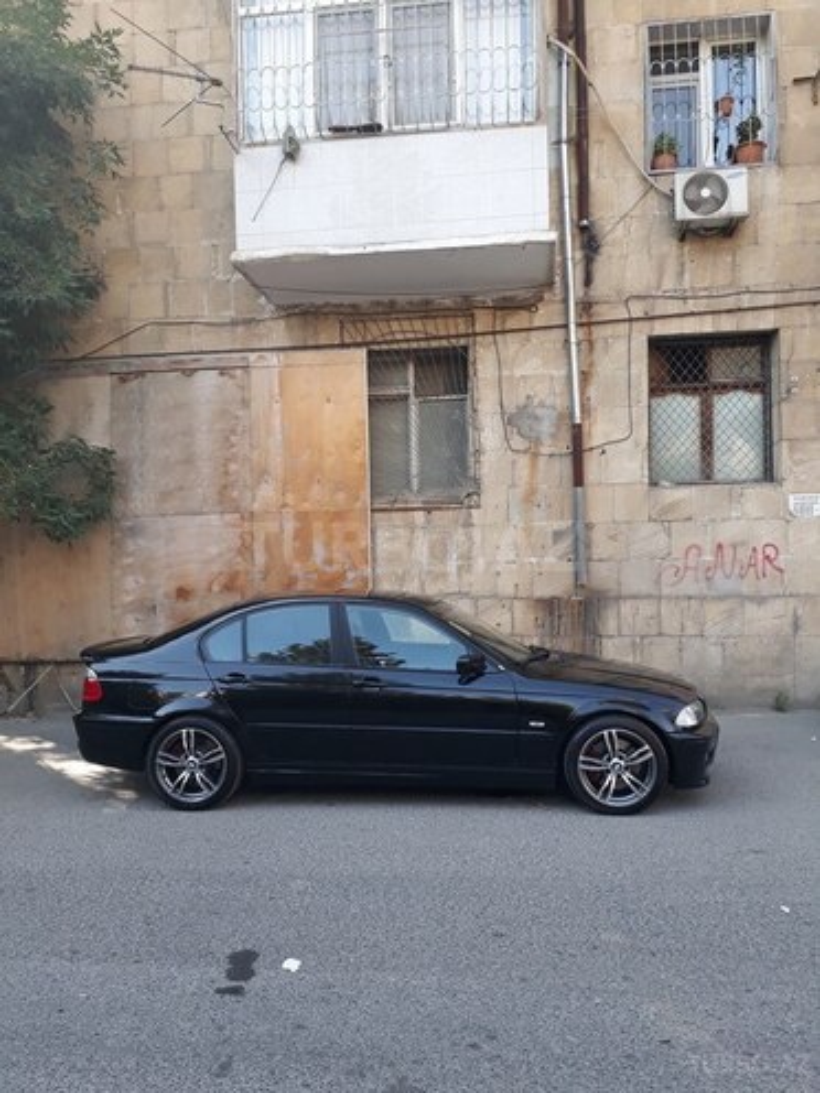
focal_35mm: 27
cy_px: 546
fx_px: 853
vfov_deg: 65.3
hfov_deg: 51.4
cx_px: 410
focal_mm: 3.6
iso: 40
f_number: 1.9
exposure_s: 1/102
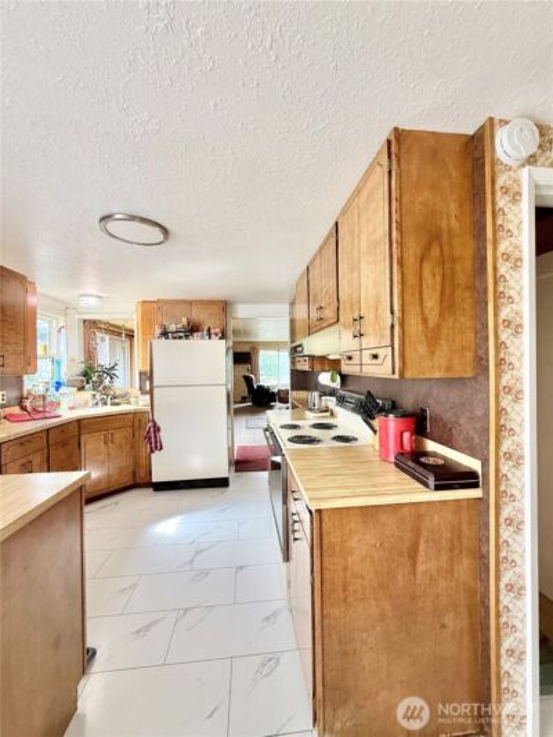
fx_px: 298
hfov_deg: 85.7
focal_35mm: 14
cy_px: 368
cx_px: 276
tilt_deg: +0.6
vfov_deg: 102.1
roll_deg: -0.3
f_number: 2.2
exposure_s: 1/99
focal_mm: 2.22
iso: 200
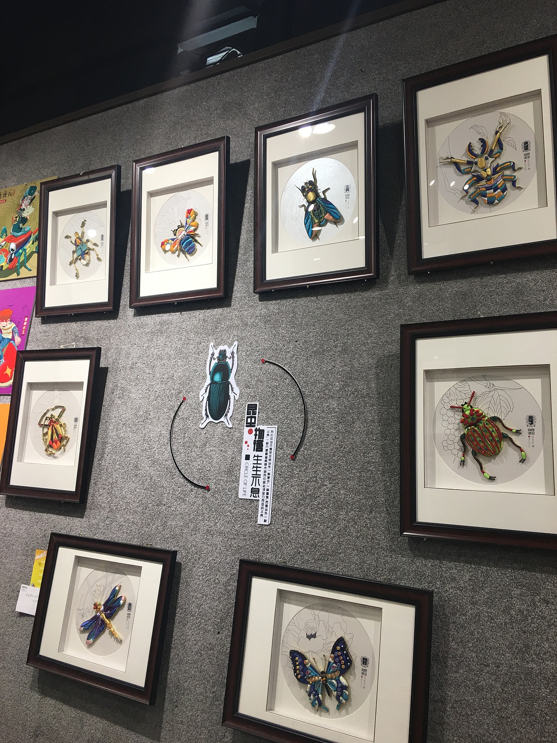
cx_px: 278
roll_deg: -4.6
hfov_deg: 48.2
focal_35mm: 29
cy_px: 372
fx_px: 622
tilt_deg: +12.9
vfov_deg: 61.7
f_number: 2.2
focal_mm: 4.15
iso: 25
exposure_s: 1/33
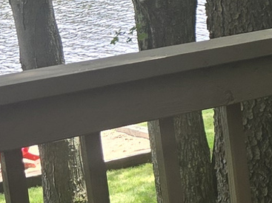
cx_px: 605
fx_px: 1398
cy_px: 56
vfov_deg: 8.3
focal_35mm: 178
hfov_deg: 10.0
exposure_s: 1/211
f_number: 1.8
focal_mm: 5.4
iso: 25
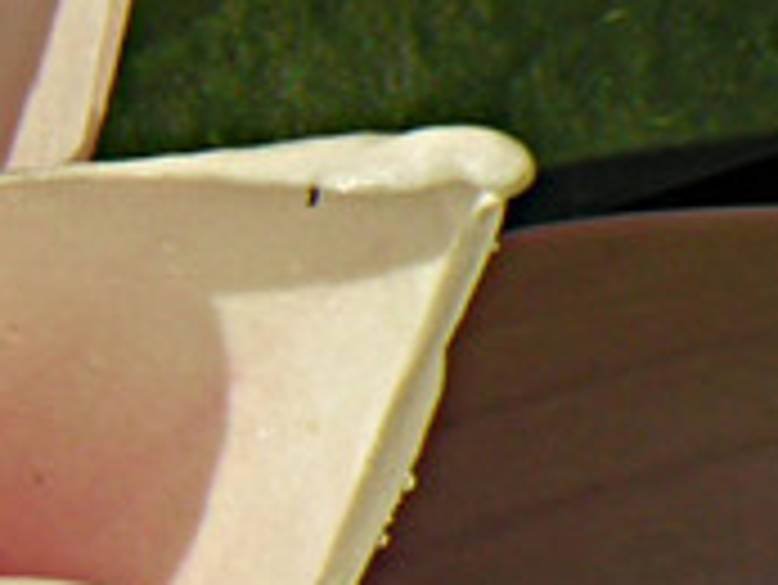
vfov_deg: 0.7
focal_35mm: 2158
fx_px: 48535
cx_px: -1180
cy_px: 1004
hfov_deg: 0.9
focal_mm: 89
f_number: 7.4
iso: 50
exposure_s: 1/160
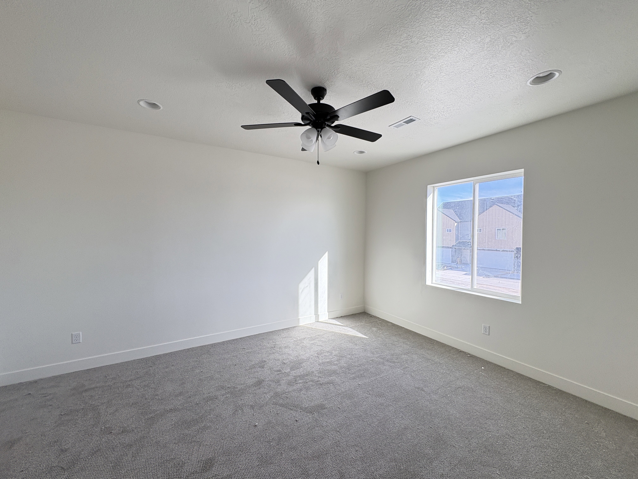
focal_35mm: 14
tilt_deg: -1.2
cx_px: 319
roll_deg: +0.0
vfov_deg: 85.7
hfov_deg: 102.1
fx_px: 258
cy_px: 240
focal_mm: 2.22
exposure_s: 1/148
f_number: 2.2
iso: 64
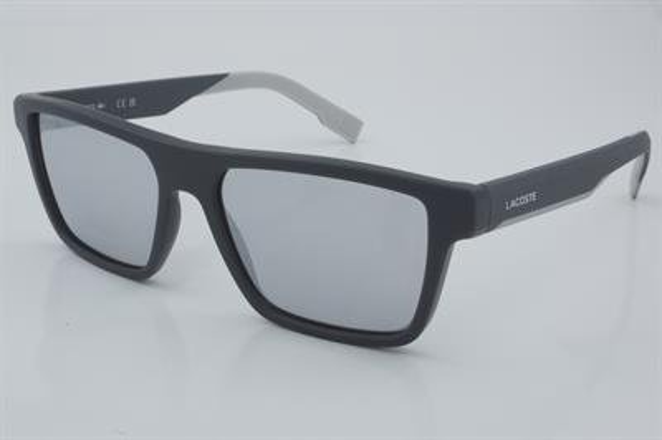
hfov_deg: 33.4
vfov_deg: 22.6
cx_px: 331
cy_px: 220
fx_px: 1102
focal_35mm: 60
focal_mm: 40
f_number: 32
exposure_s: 1/4
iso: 100
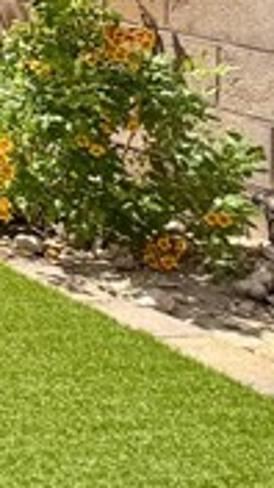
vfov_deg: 13.4
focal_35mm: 152
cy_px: -211
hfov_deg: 6.1
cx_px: -966
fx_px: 1963
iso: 80
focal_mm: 6.76
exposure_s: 1/3279
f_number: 1.78
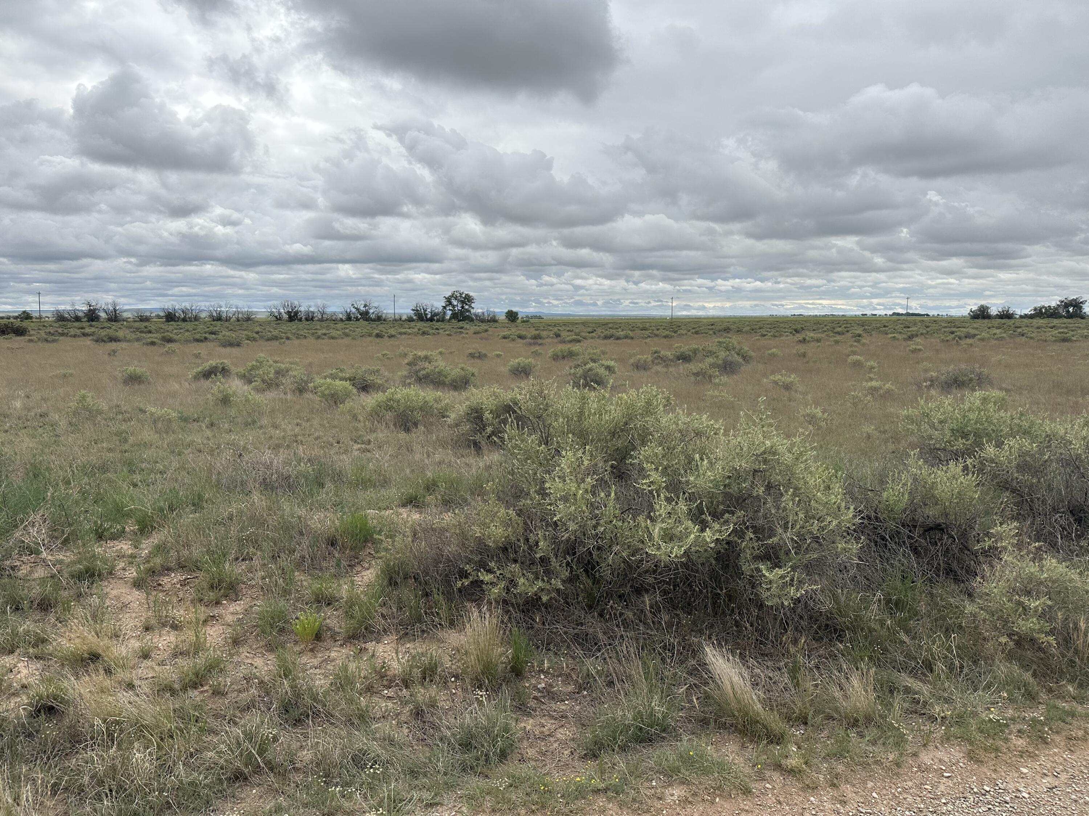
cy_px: 408
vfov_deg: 56.8
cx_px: 544
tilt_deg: -6.3
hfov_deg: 71.6
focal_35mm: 24
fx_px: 755
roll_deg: -0.5
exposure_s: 1/5525
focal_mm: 6.86
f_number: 1.78
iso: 80
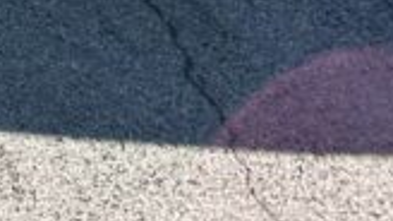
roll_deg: -1.0
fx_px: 1843
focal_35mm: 177
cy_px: -663
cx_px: -436
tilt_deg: -10.4
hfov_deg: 10.9
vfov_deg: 5.8
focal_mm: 5.7
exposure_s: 1/3257
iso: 50
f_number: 1.5
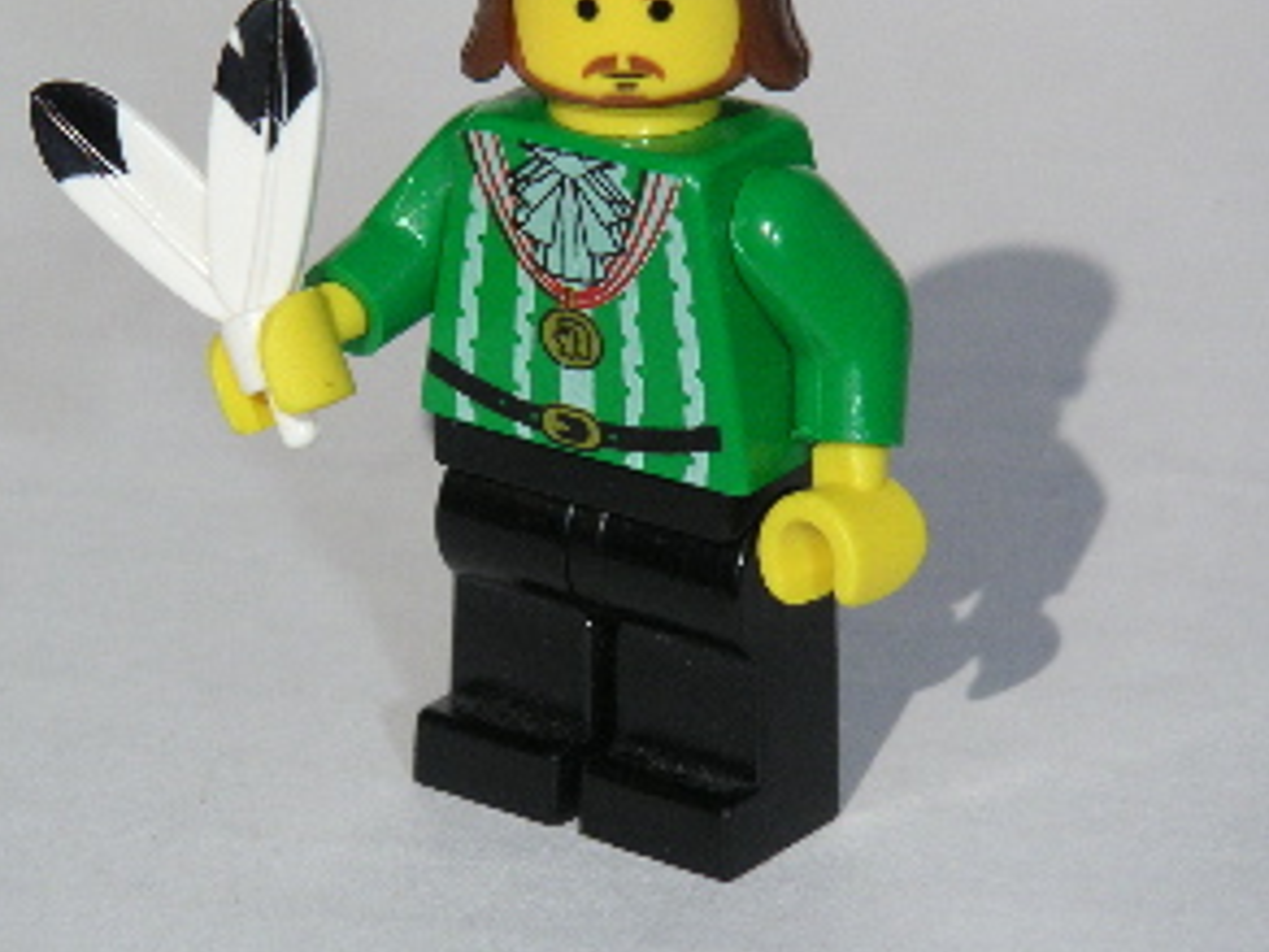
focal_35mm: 152
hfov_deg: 13.0
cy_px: 330
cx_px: 508
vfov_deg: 9.8
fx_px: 5572
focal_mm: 17.1
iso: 160
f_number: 8
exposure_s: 1/1000
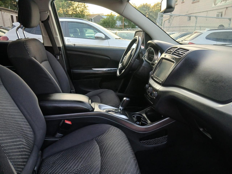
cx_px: 116
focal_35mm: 26
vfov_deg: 53.1
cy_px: 87
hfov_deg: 67.3
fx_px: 174
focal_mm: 3.98
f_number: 1.8
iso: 200
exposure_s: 1/60
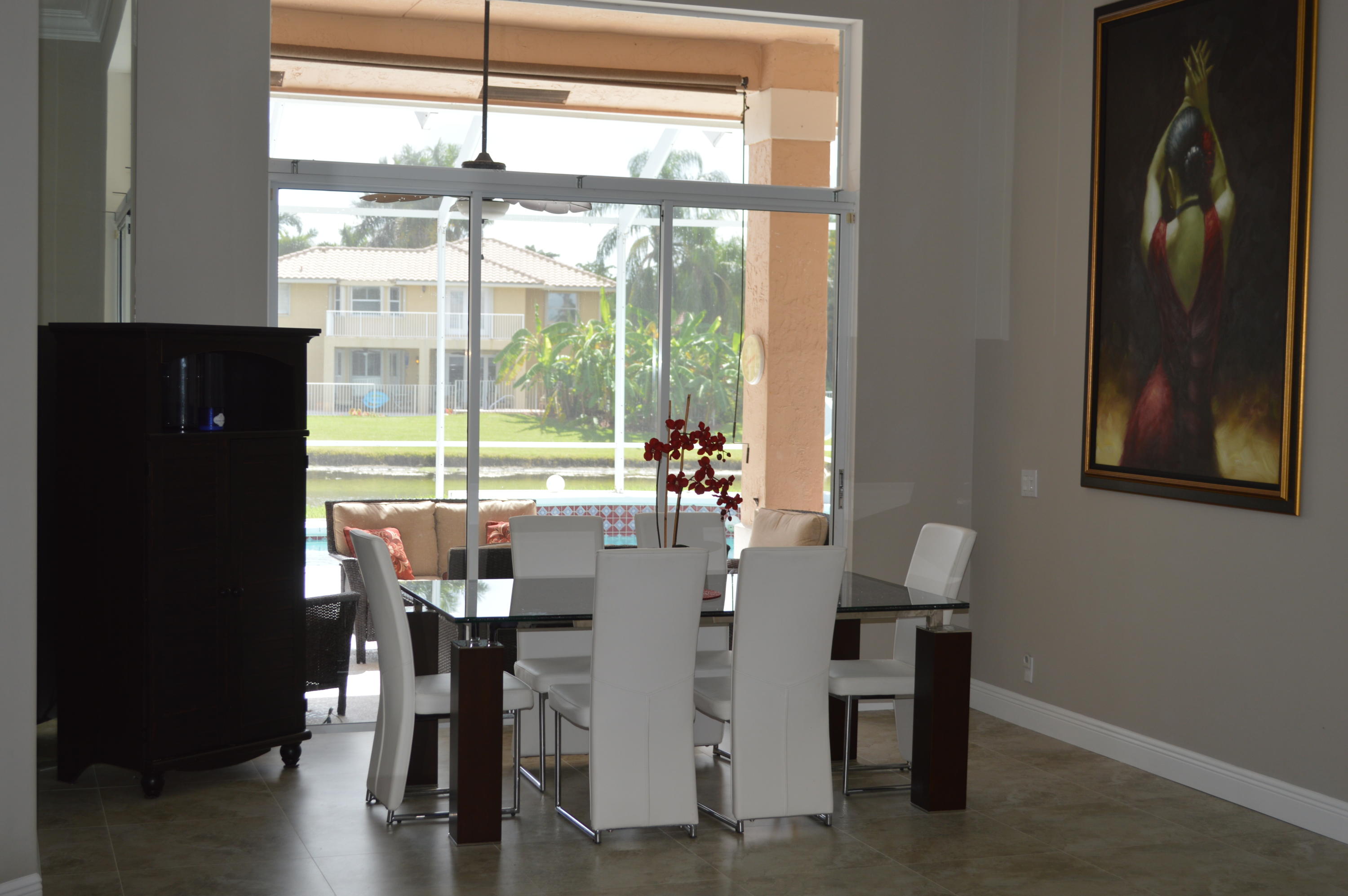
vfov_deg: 28.0
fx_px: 1796
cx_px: 674
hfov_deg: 41.1
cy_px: 448
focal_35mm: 48
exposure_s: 1/125
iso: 110
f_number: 4.8
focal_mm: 32
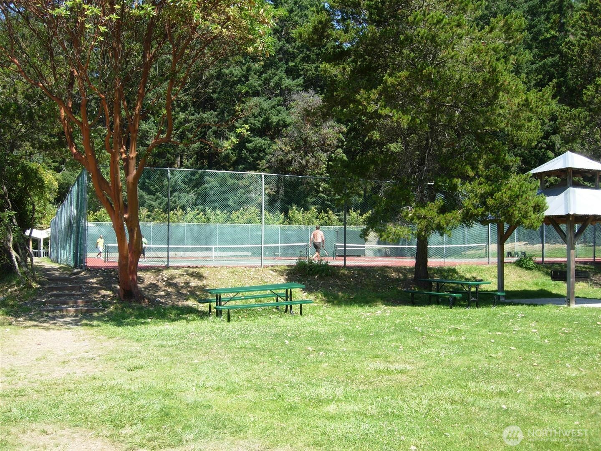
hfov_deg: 51.4
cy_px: 226
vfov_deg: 39.7
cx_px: 300
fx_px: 625
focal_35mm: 36
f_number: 4.3
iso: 50
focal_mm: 7.5
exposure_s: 1/203
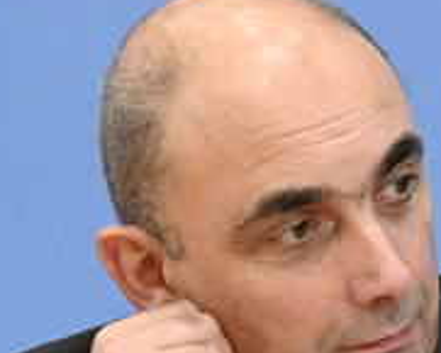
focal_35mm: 292
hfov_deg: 6.6
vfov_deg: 5.3
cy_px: 314
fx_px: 3813
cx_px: 286
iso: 5000
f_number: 7.1
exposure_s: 1/500
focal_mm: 125
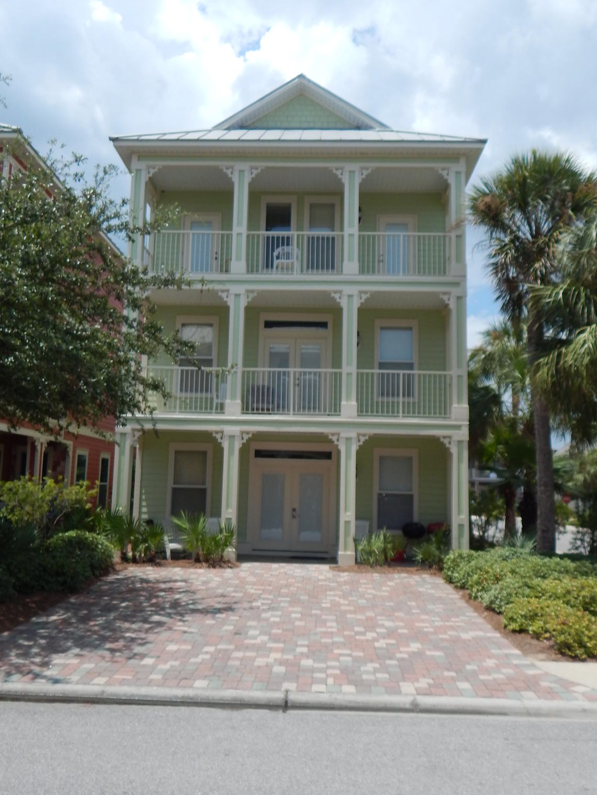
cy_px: 391
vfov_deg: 61.7
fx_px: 667
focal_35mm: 29
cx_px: 292
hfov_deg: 48.2
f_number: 6
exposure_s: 1/500
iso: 125
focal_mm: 4
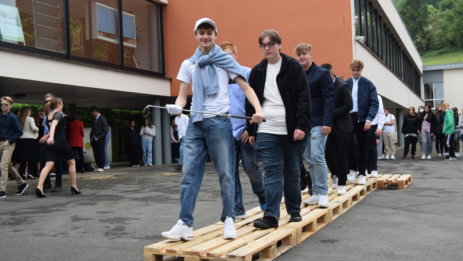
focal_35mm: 45
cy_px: 128
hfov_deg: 45.5
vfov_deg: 26.5
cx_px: 227
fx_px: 552
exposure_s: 1/250
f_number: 5.6
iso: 560
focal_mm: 28
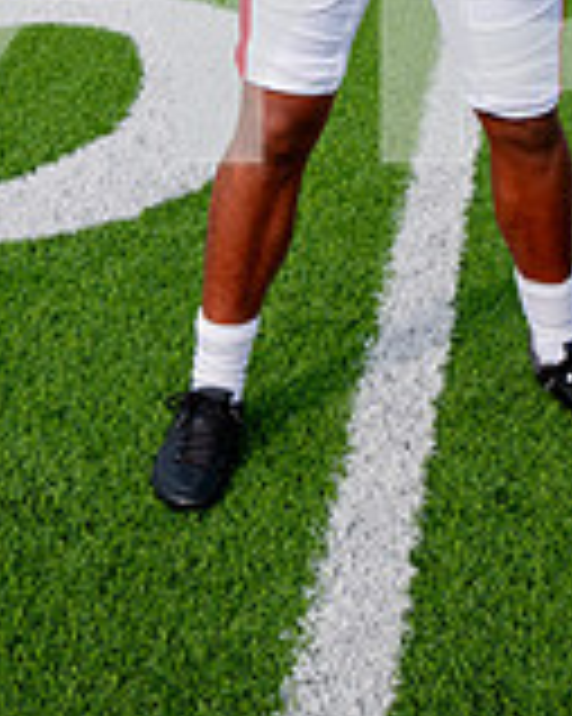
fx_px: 2139
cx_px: 338
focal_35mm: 101
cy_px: -288
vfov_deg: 17.5
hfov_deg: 15.2
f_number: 7.1
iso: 125
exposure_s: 1/320
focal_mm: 38
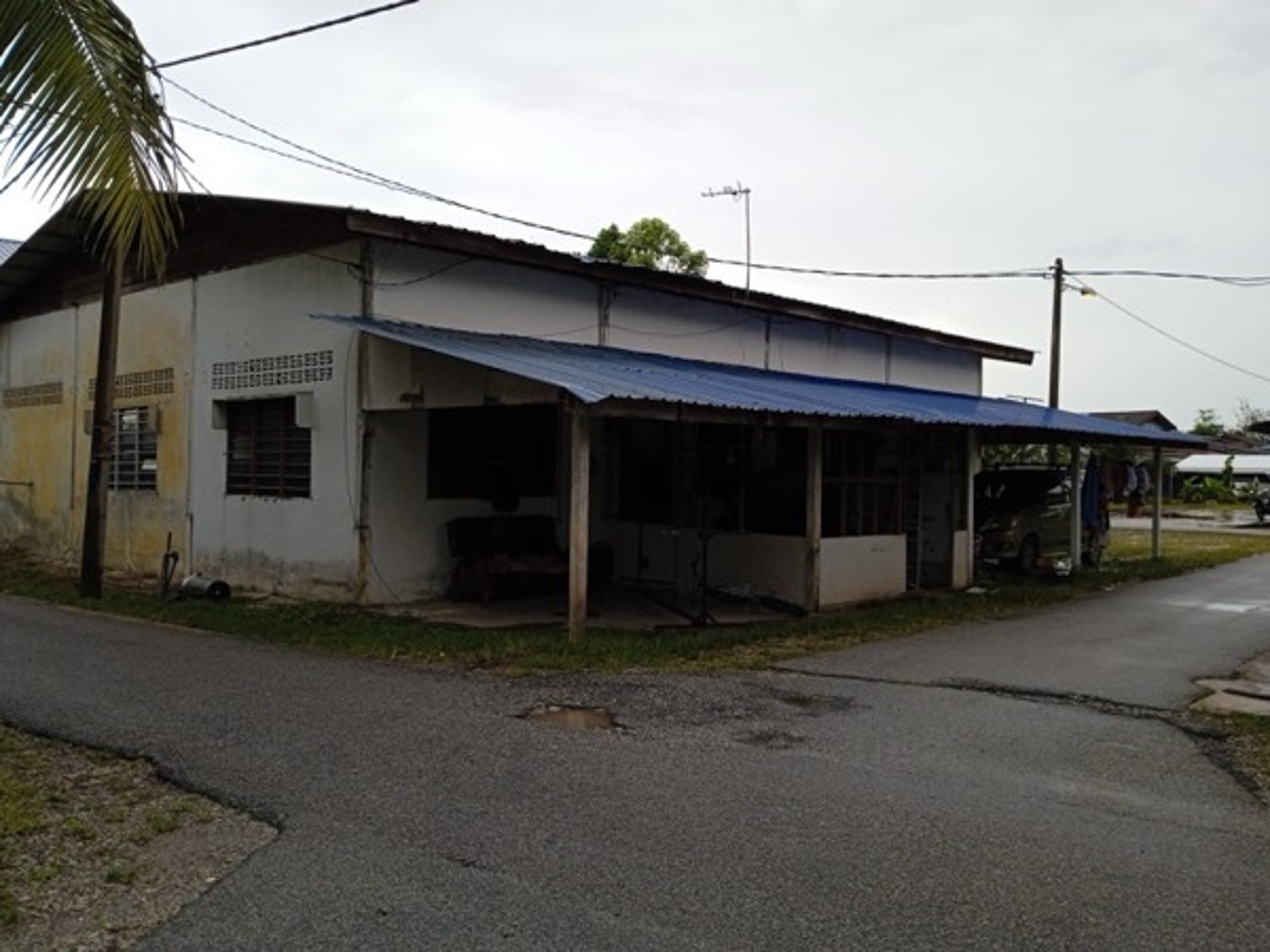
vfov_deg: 49.7
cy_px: 476
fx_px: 1027
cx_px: 635
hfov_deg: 63.4
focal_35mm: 28
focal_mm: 3.43
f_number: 2.2
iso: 112
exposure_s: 1/196
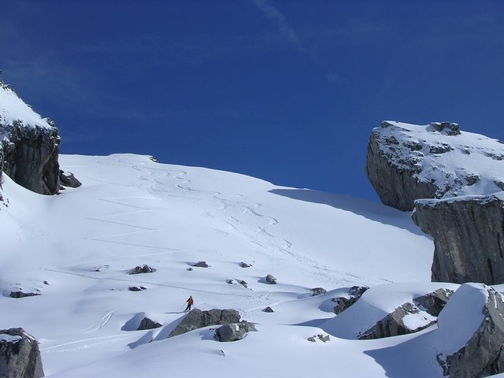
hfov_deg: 29.0
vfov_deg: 21.9
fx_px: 976
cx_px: 252
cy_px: 189
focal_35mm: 67
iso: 100
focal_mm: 10.2
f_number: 3.6
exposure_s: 1/1502
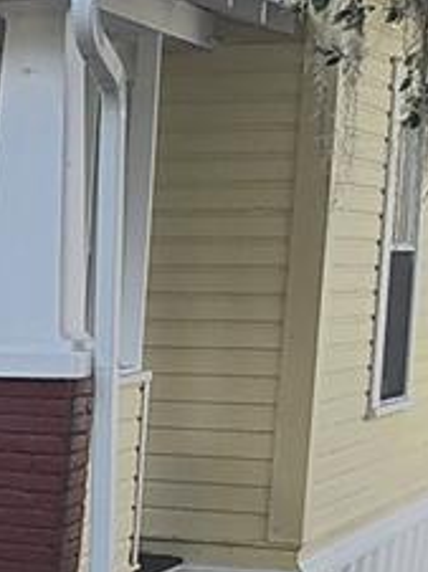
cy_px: 661
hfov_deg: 9.6
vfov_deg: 14.4
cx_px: -653
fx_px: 2197
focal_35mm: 133
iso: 101
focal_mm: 4.15
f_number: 1.5
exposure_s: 1/439
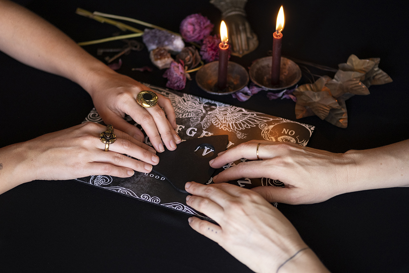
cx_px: 204
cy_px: 136
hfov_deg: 27.0
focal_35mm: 75
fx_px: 852
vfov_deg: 18.2
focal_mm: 50
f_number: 2
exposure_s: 1/400
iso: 400
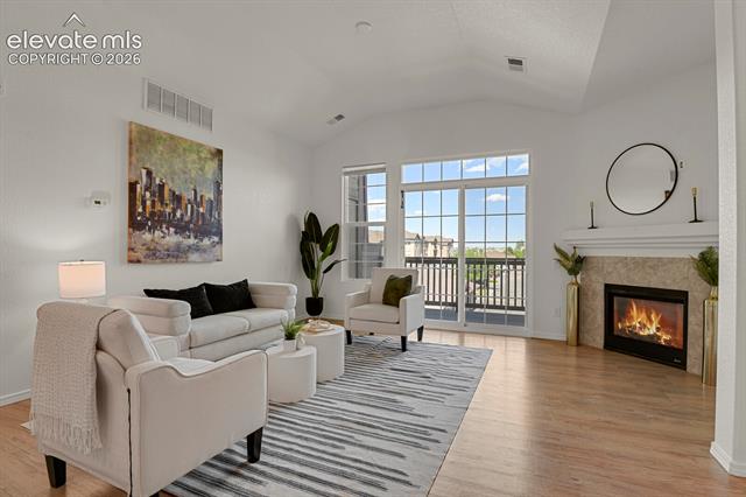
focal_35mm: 17
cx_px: 373
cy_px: 248
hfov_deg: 93.3
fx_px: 352
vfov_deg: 70.4
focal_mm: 17
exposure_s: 1/1.67
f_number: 8
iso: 250
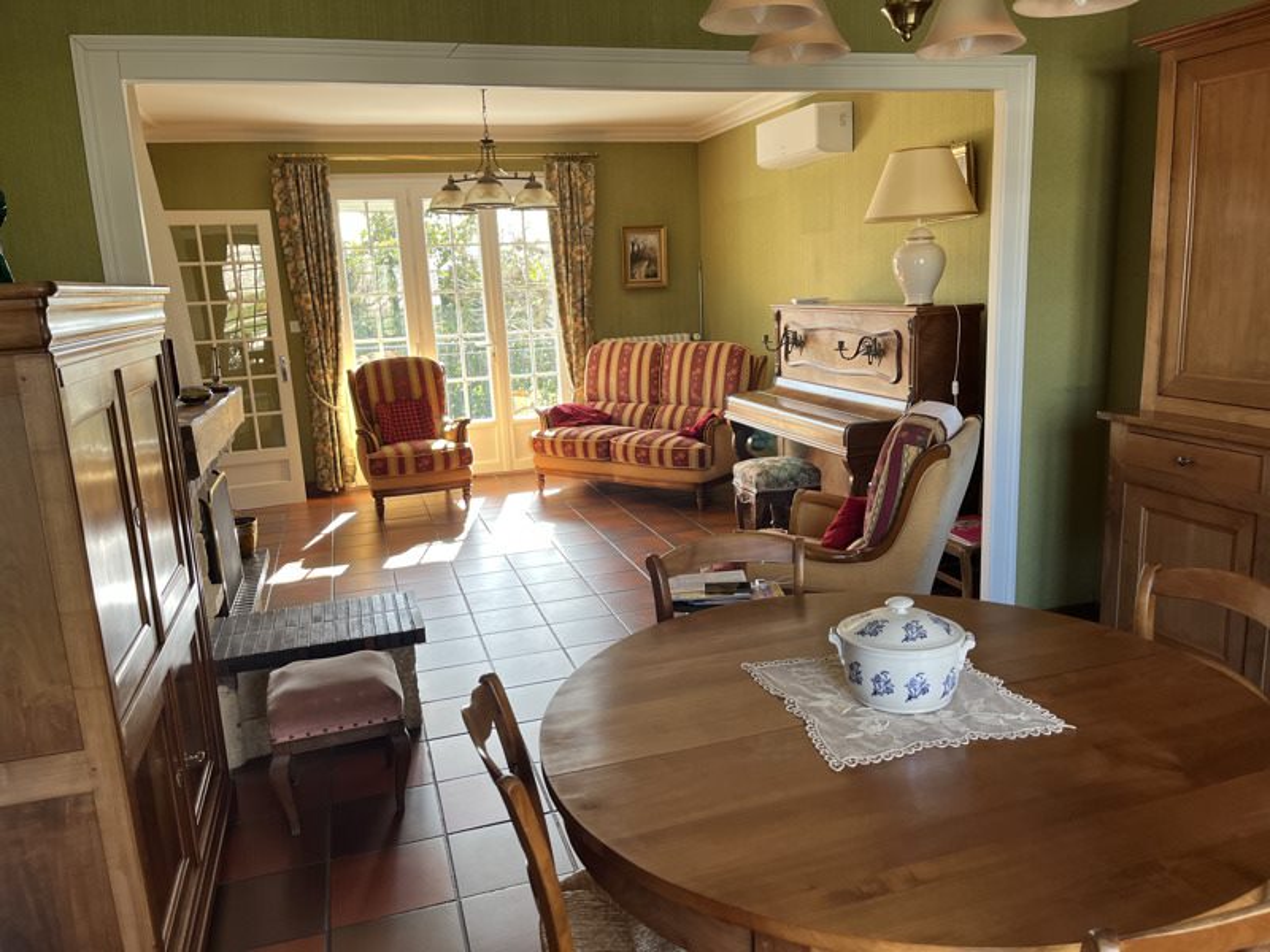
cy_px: 476
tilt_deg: -12.9
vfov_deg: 53.1
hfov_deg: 67.3
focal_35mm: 26
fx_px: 954
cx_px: 635
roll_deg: +2.5
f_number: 1.6
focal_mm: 5.1
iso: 64
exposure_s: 1/121
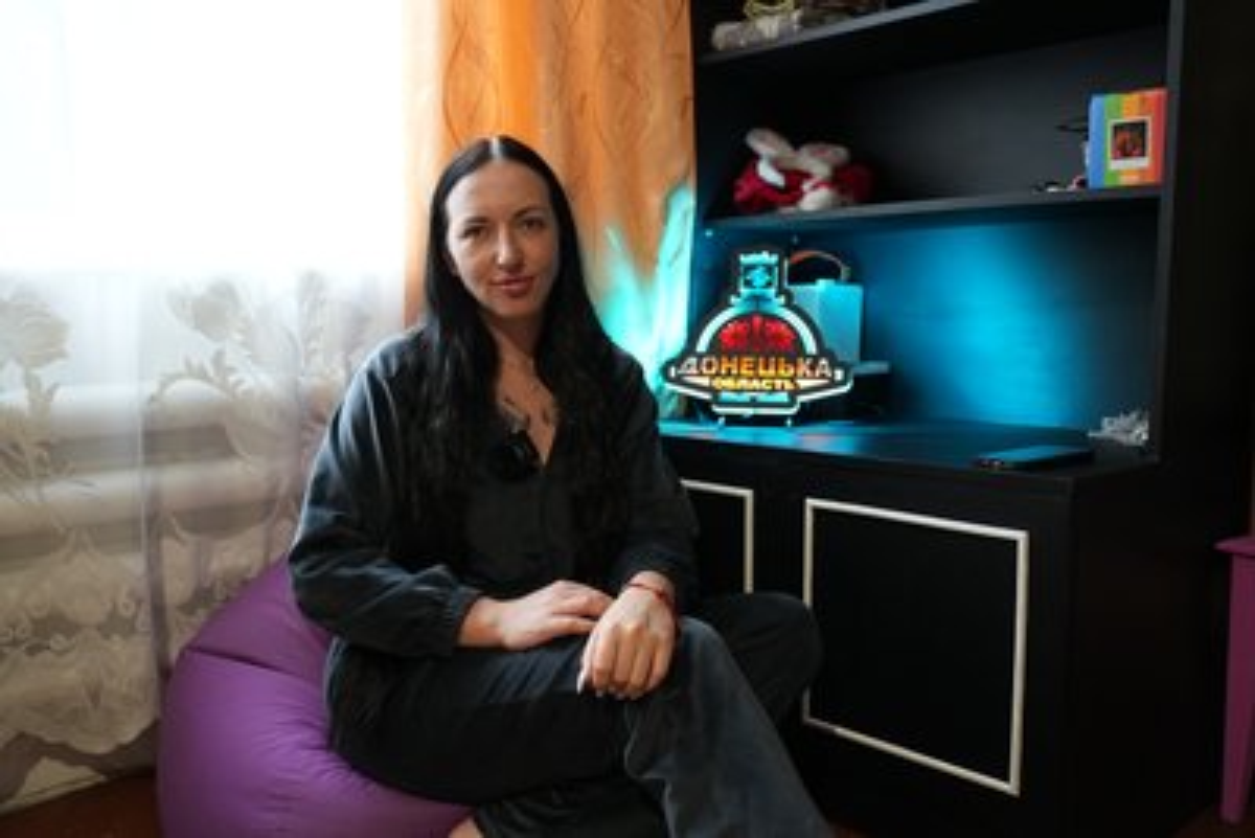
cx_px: 628
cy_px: 419
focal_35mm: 30
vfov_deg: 43.6
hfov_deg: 61.9
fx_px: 1046
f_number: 2.8
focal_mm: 30
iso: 4000
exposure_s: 1/200
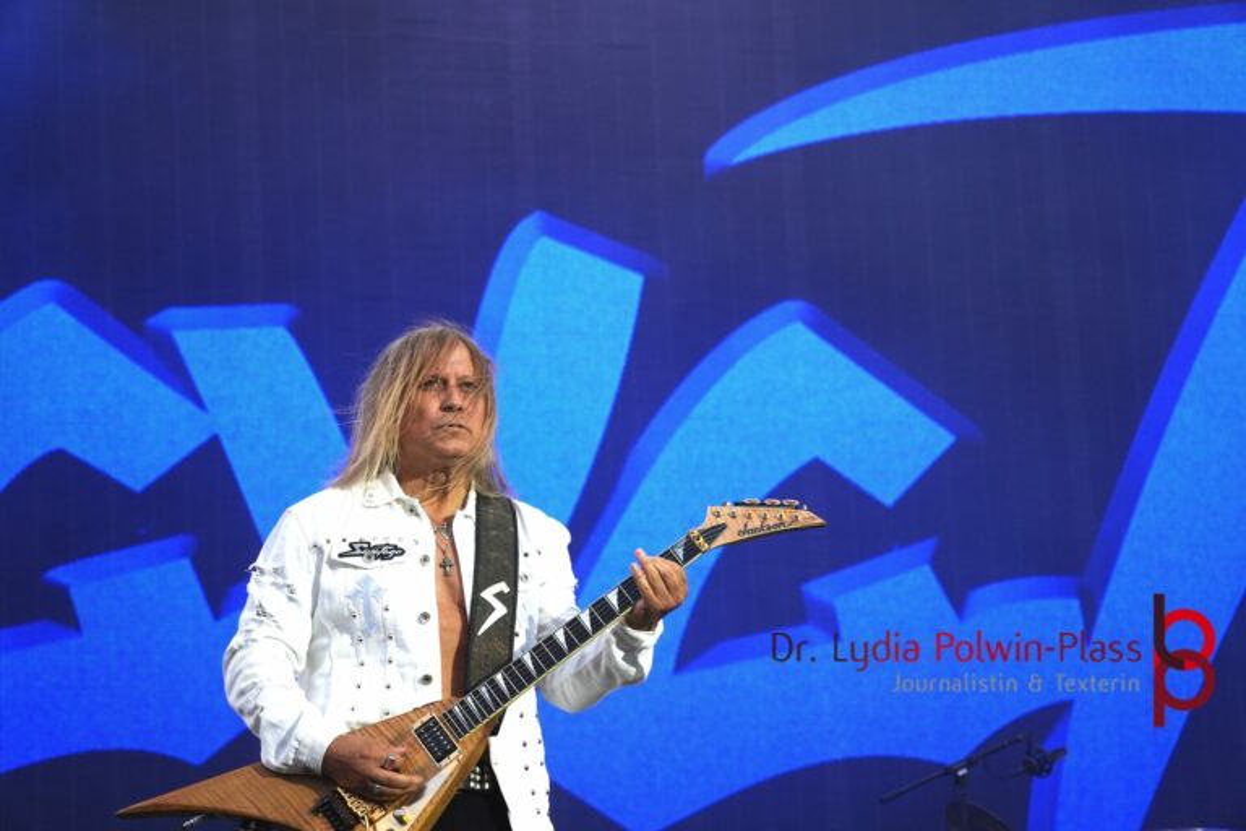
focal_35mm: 120
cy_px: 416
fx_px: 4153
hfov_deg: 17.1
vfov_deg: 11.4
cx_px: 623
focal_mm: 80
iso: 640
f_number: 5
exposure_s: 1/160
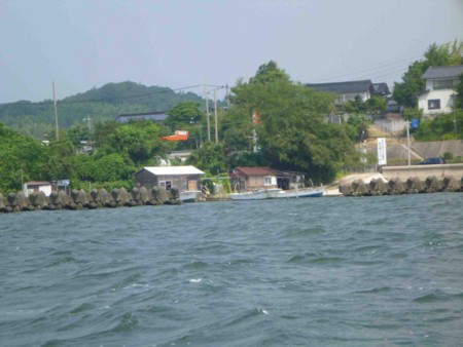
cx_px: 232
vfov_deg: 11.6
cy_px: 174
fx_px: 1713
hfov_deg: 15.4
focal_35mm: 128
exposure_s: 1/500
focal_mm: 22.8
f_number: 5.9
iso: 200
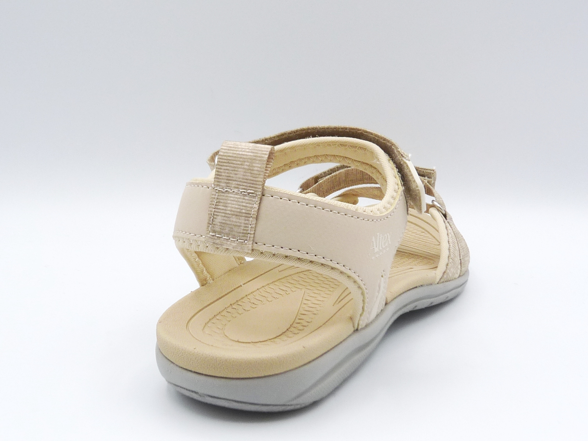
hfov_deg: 42.1
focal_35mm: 45
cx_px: 294
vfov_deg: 32.2
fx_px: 764
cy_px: 220
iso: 100
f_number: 5
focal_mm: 4.8
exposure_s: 1/200
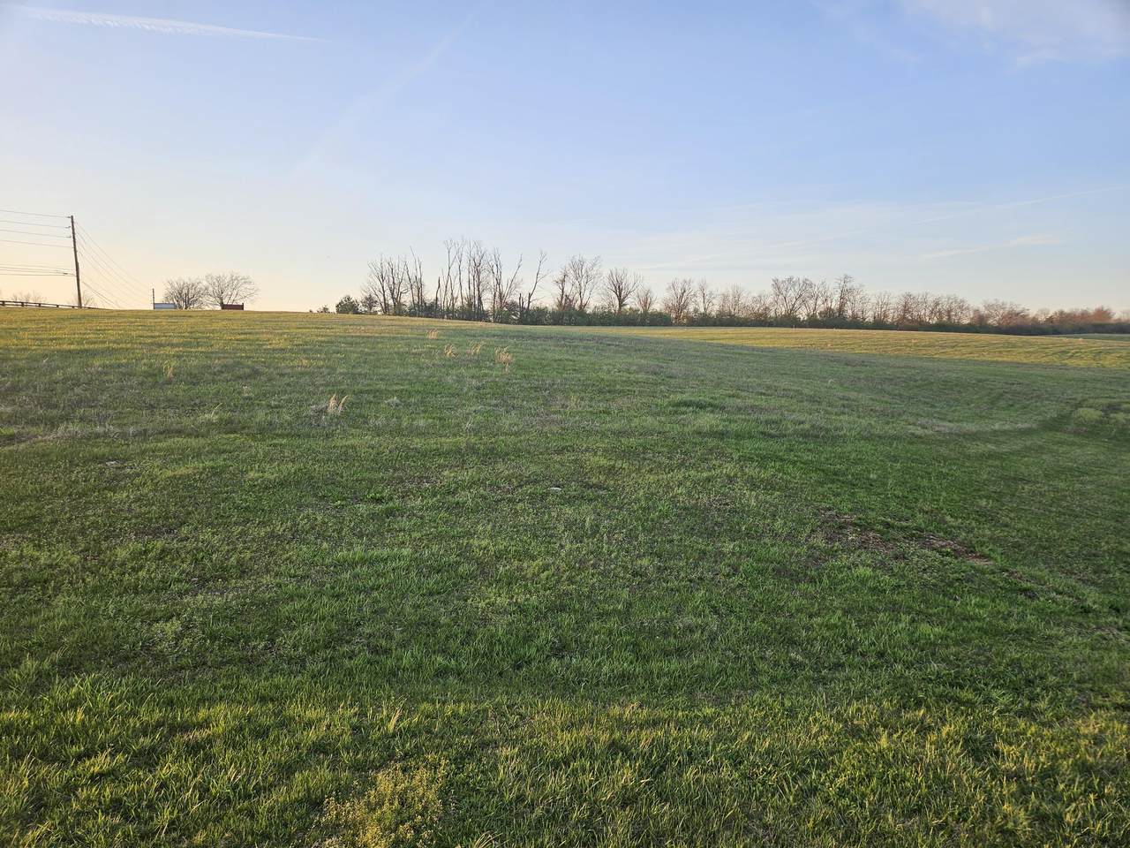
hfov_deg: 73.9
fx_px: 751
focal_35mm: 23
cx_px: 565
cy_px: 424
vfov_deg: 58.9
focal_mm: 5.4
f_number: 1.8
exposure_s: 1/314
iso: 25
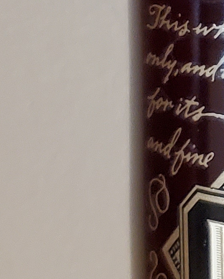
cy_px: -69
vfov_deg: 12.3
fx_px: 1259
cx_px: 438
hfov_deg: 9.5
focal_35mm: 152
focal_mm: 4.3
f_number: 1.5
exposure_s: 1/40
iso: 800
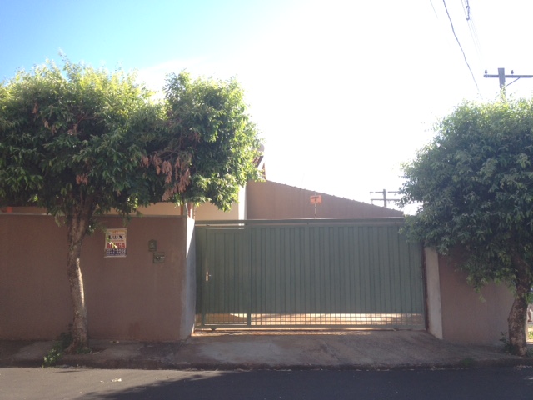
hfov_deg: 52.6
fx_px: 539
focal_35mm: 35
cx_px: 266
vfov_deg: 40.7
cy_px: 200
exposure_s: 1/468
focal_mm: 4.28
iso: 50
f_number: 2.4
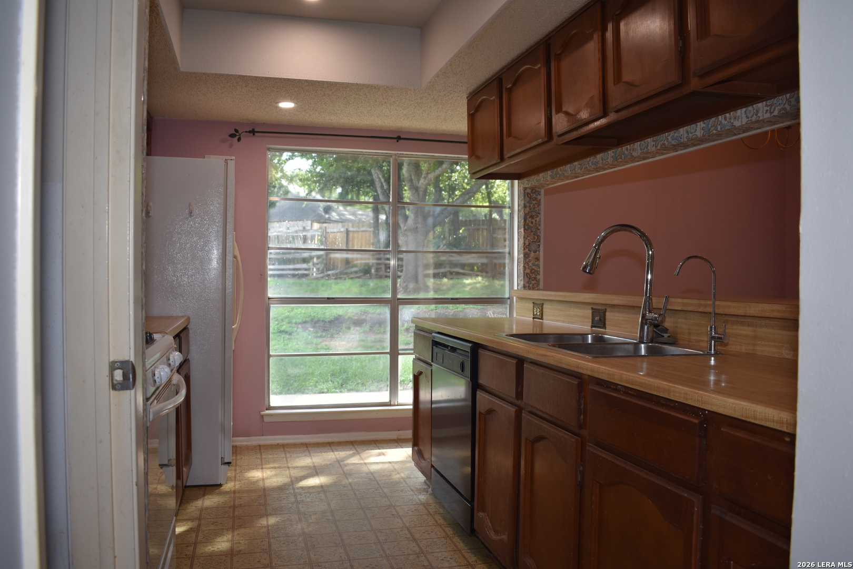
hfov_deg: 61.9
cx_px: 426
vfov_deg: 43.6
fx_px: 711
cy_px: 284
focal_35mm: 30
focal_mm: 20
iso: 200
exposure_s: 1/60
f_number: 4
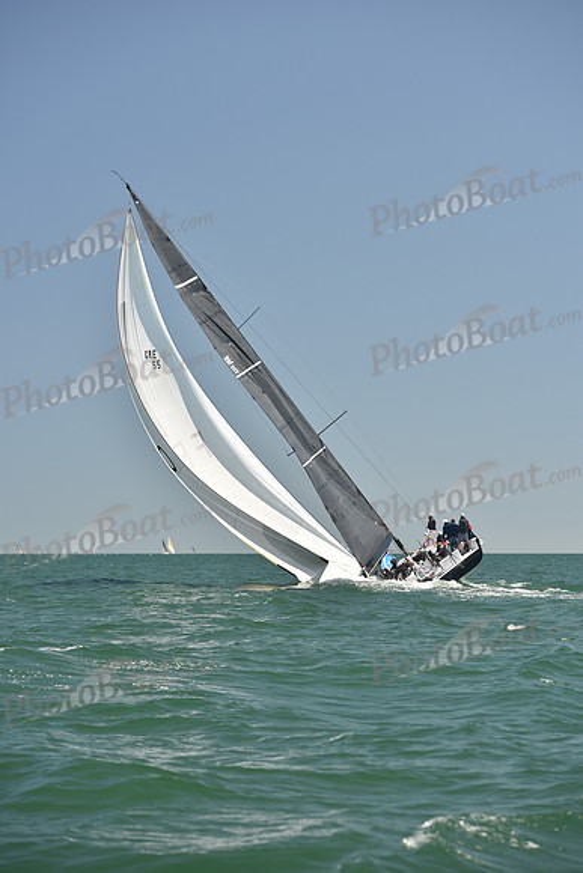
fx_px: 2063
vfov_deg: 23.9
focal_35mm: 85
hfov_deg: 16.1
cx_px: 292
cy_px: 436
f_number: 4
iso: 250
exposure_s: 1/800
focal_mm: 85
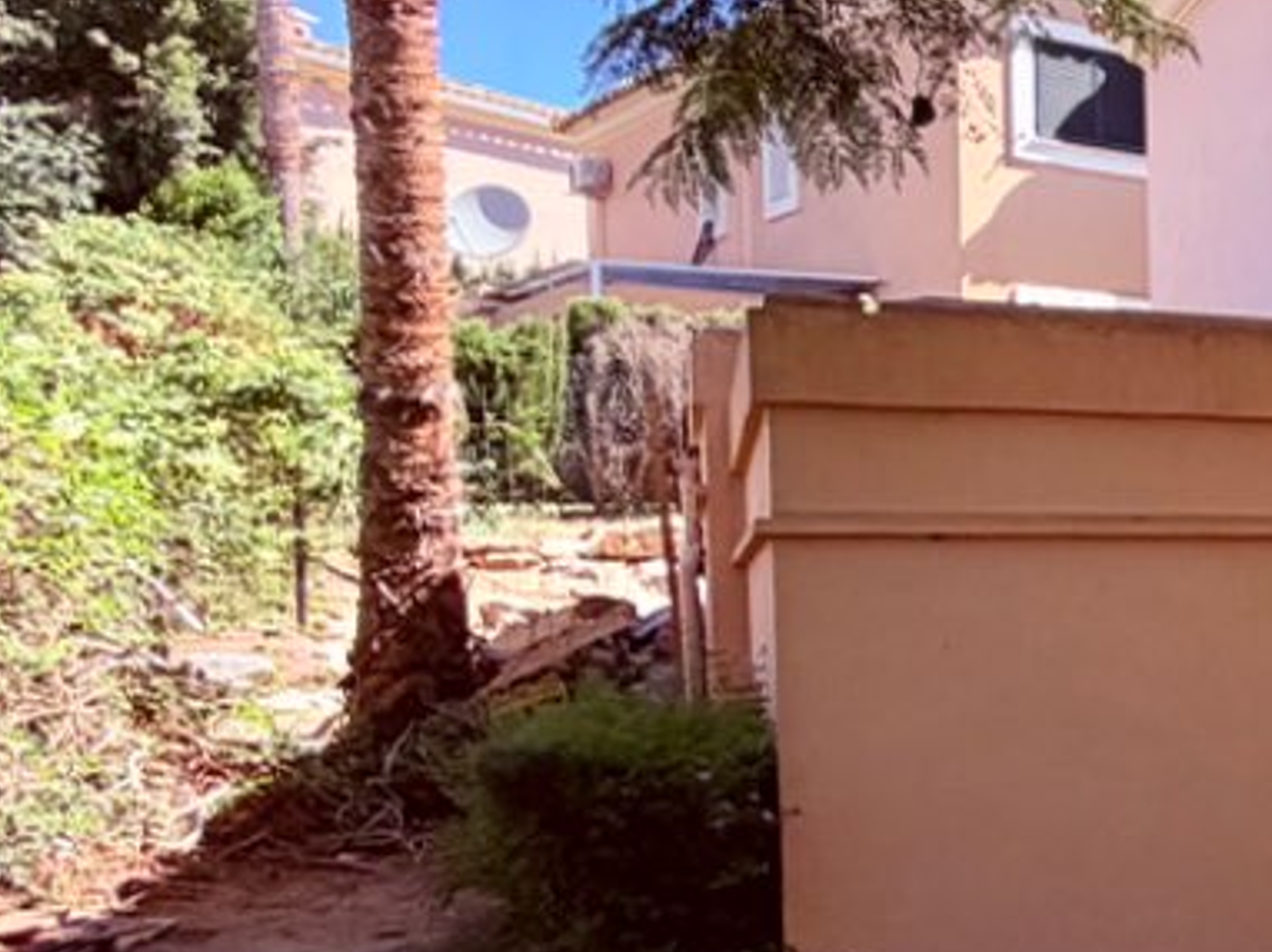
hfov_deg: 21.8
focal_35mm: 55
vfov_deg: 26.4
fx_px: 2020
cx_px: 2291
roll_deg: +0.8
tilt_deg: +0.0
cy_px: 631
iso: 40
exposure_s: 1/579
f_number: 2.2
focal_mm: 2.22
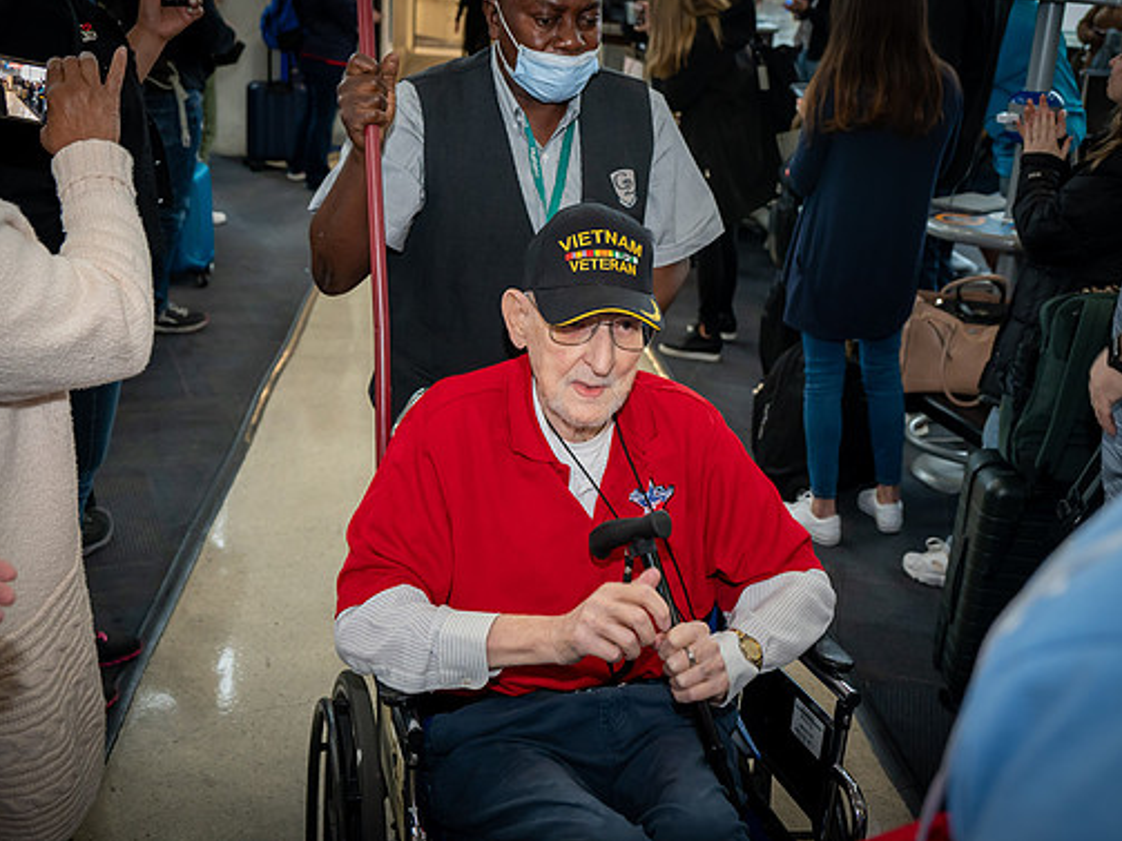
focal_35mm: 41
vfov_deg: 35.1
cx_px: 540
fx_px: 1329
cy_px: 413
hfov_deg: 45.8
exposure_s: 1/100
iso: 3600
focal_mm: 37
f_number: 5
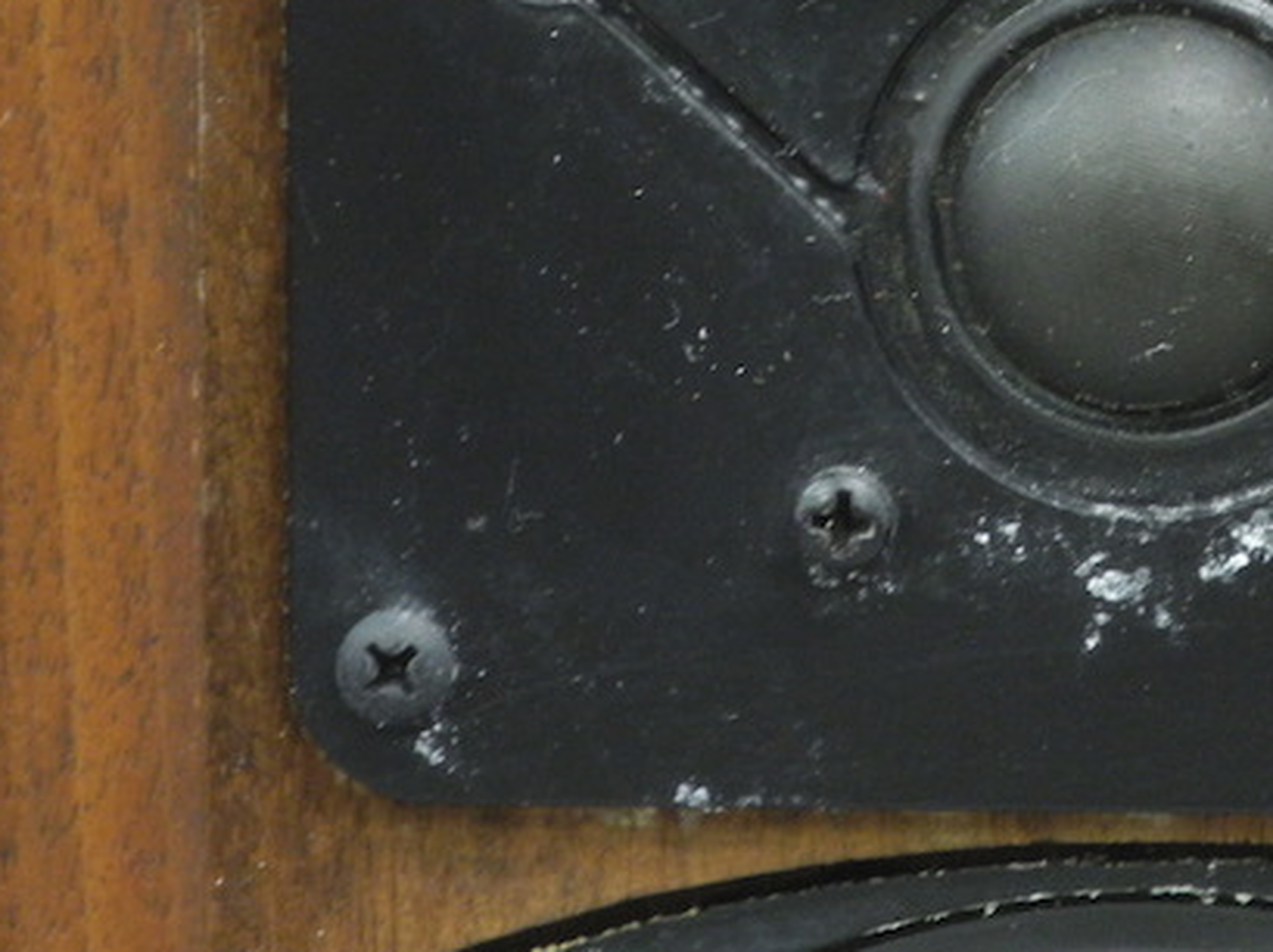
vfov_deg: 3.2
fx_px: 17269
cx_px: 1152
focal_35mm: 470
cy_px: 28
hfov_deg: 4.2
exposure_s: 1/6.1
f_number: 5.6
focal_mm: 42.6
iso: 400
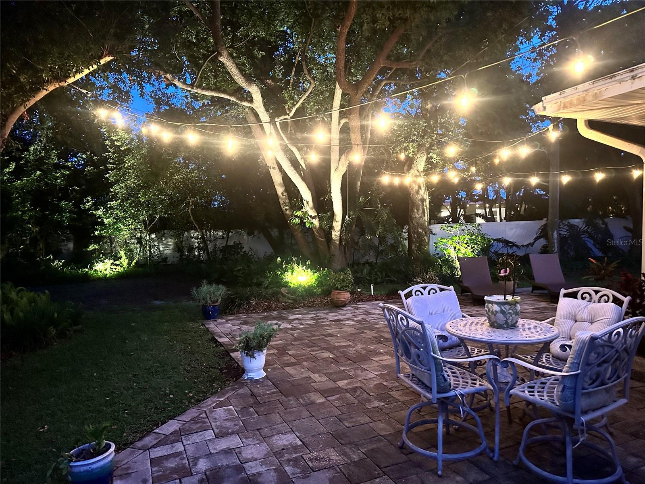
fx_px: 447
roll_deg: +0.2
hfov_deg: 71.6
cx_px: 322
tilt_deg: -1.9
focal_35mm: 24
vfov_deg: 56.8
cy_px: 242
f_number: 1.78
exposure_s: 1/30
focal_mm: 6.86
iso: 1600
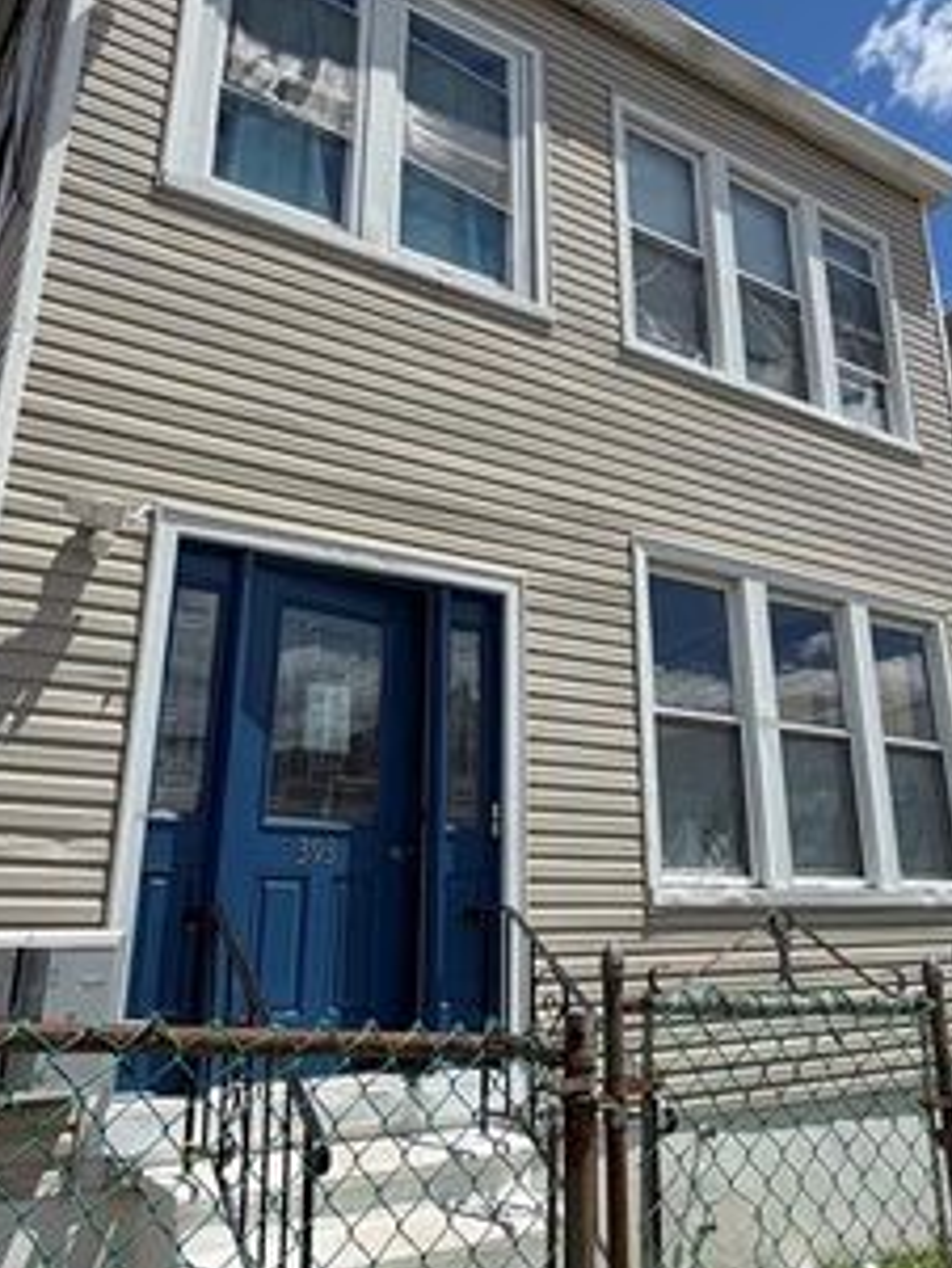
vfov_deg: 57.9
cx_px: 556
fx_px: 1136
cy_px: 516
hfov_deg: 45.3
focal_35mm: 31
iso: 25
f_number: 2.2
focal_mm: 2.22
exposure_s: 1/1235
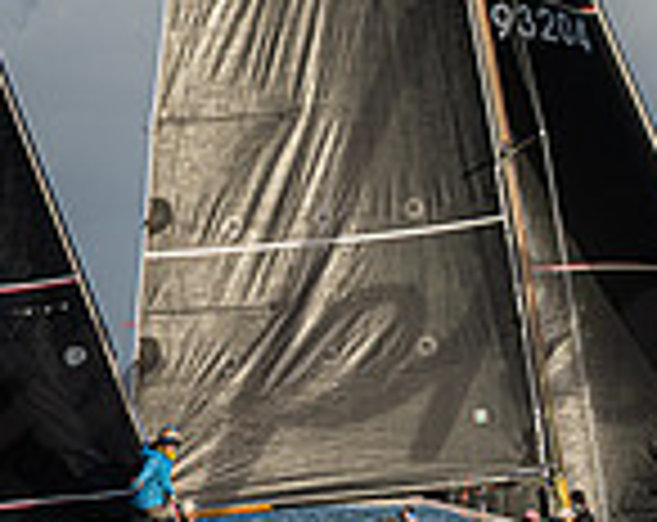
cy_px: 333
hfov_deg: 4.8
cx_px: 649
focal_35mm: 405
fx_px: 7854
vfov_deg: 3.8
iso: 100
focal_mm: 100
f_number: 4.5
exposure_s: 1/1000
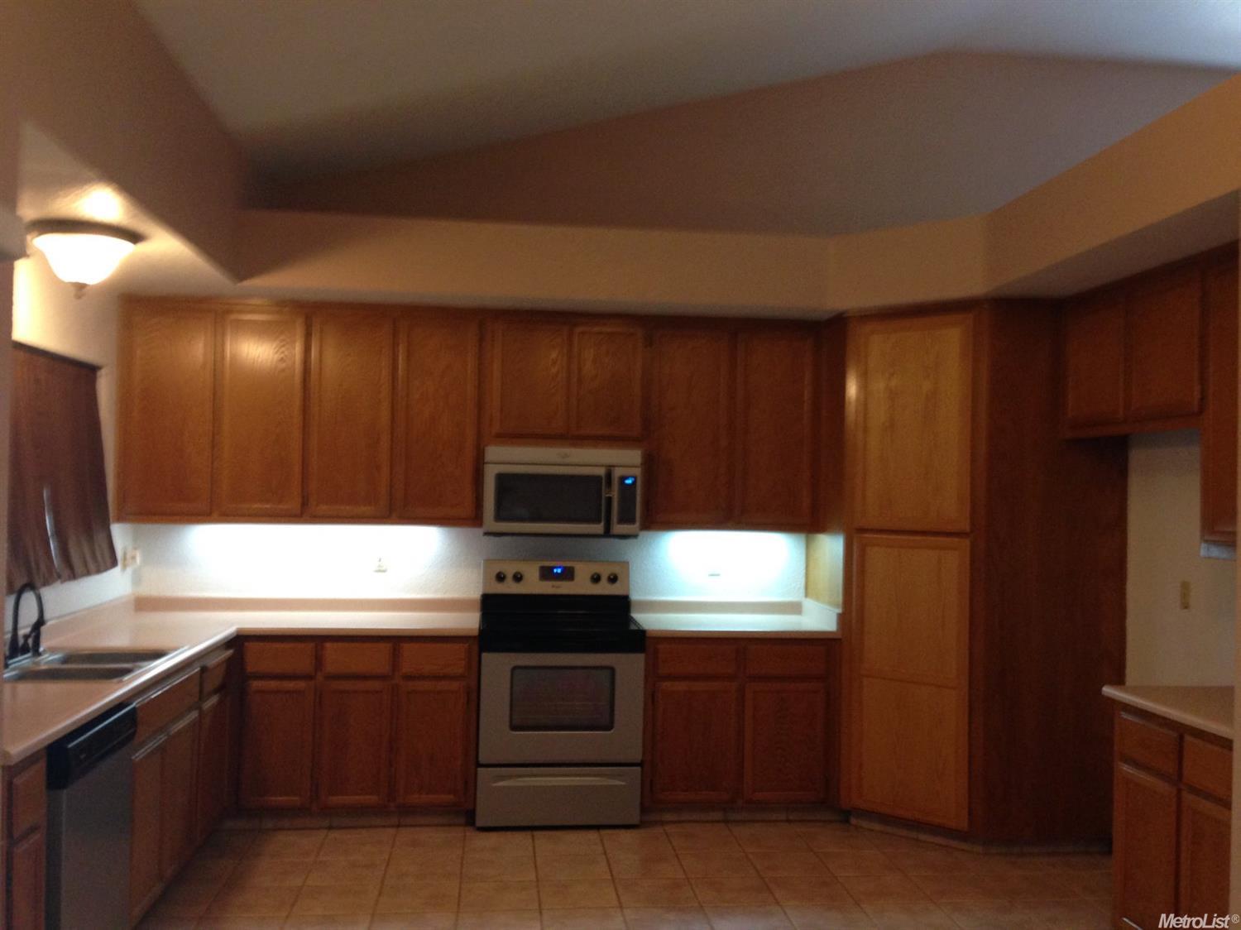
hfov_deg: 55.4
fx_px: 1183
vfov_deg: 42.9
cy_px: 465
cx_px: 620
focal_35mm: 33
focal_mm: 4.12
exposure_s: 1/20
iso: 200
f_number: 2.4
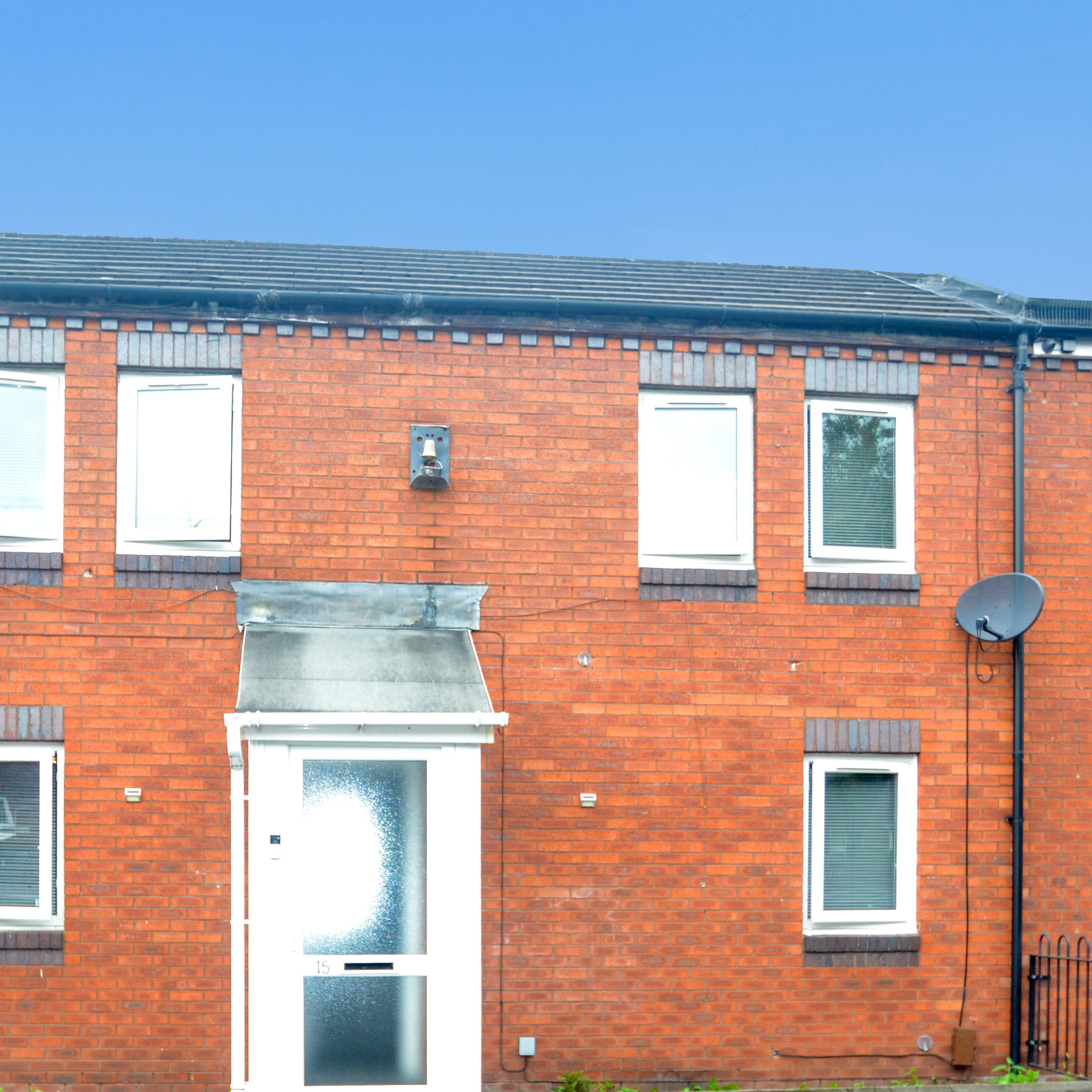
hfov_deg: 58.5
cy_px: 549
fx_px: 964
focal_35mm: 27
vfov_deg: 59.1
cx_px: 431
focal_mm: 14
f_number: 5
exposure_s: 1/200
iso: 400
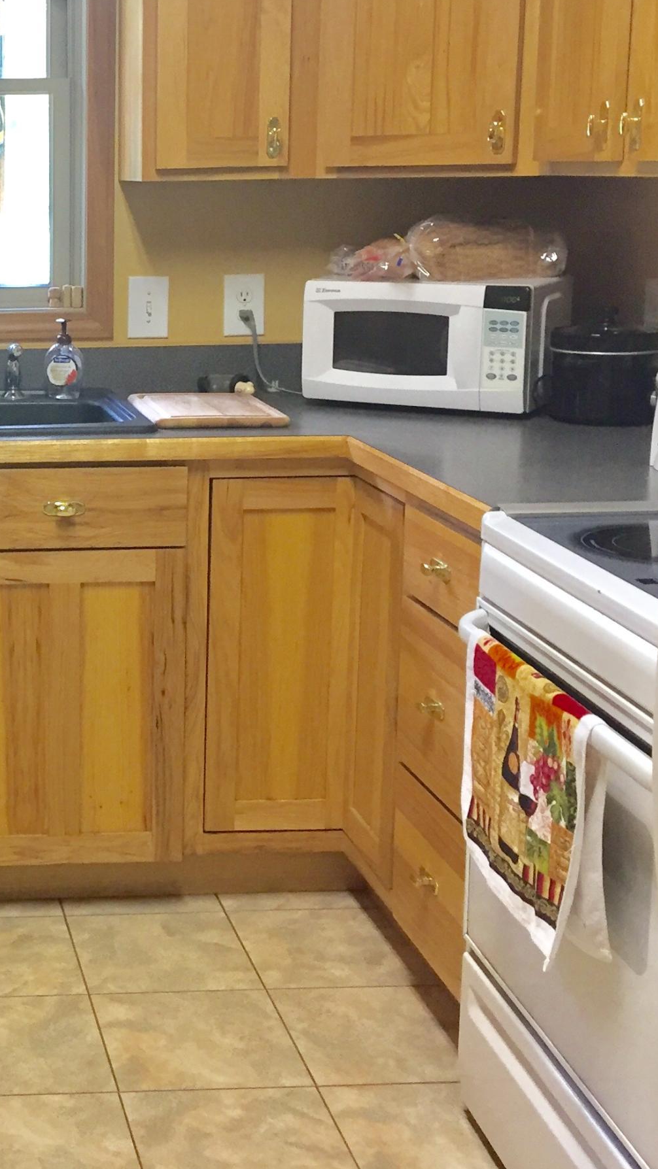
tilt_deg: -10.2
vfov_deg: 39.0
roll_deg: +0.6
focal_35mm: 53
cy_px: 466
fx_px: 1644
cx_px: -91
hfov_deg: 21.3
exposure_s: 1/30
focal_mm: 4.15
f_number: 2.2
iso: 100
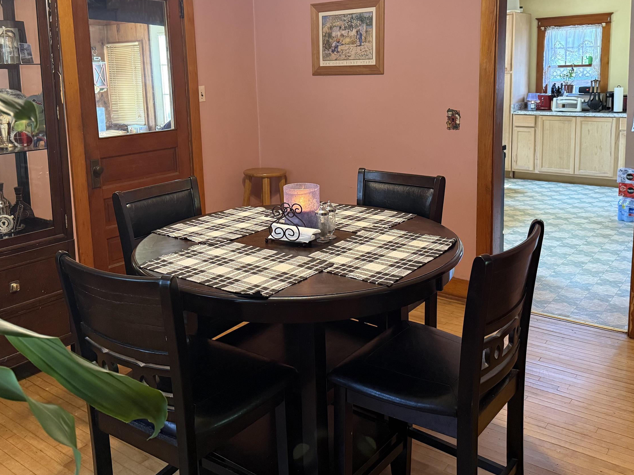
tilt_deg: -8.6
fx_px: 604
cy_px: 160
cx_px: 298
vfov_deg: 42.4
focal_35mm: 33
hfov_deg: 55.3
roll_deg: +1.7
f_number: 1.78
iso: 320
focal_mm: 6.76
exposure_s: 1/60
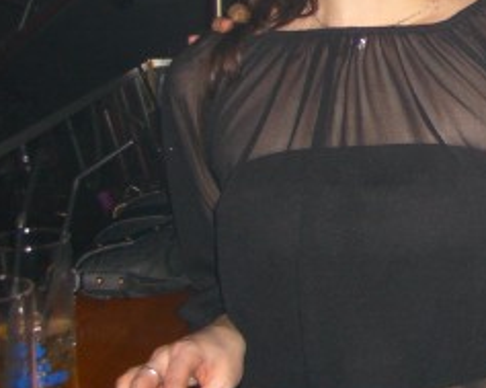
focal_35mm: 94
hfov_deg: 19.1
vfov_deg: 16.1
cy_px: 16
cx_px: 607
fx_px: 1350
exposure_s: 1/60
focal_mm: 7.9
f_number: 2.8
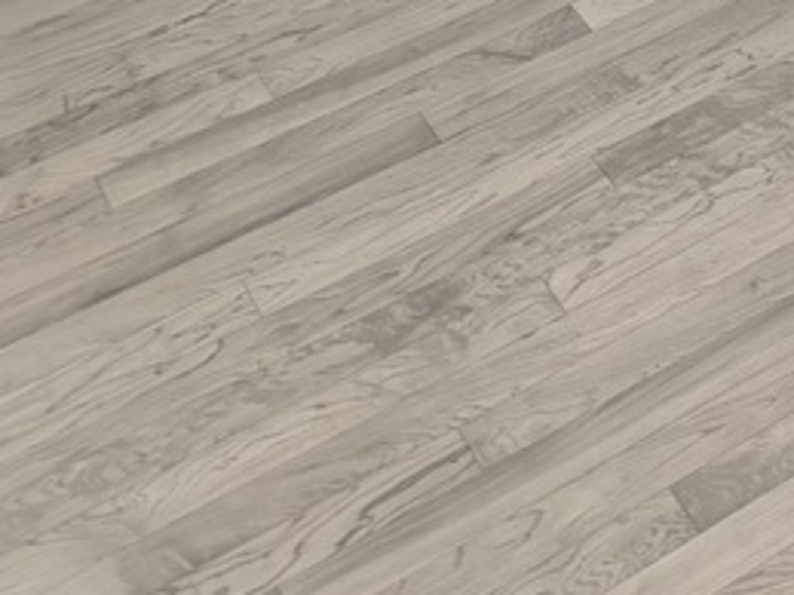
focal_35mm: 95
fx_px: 2178
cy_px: -528
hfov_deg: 16.6
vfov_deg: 13.6
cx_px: 1496
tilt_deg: -27.3
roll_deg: +0.2
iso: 200
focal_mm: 6.76
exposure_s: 1/83
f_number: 1.78
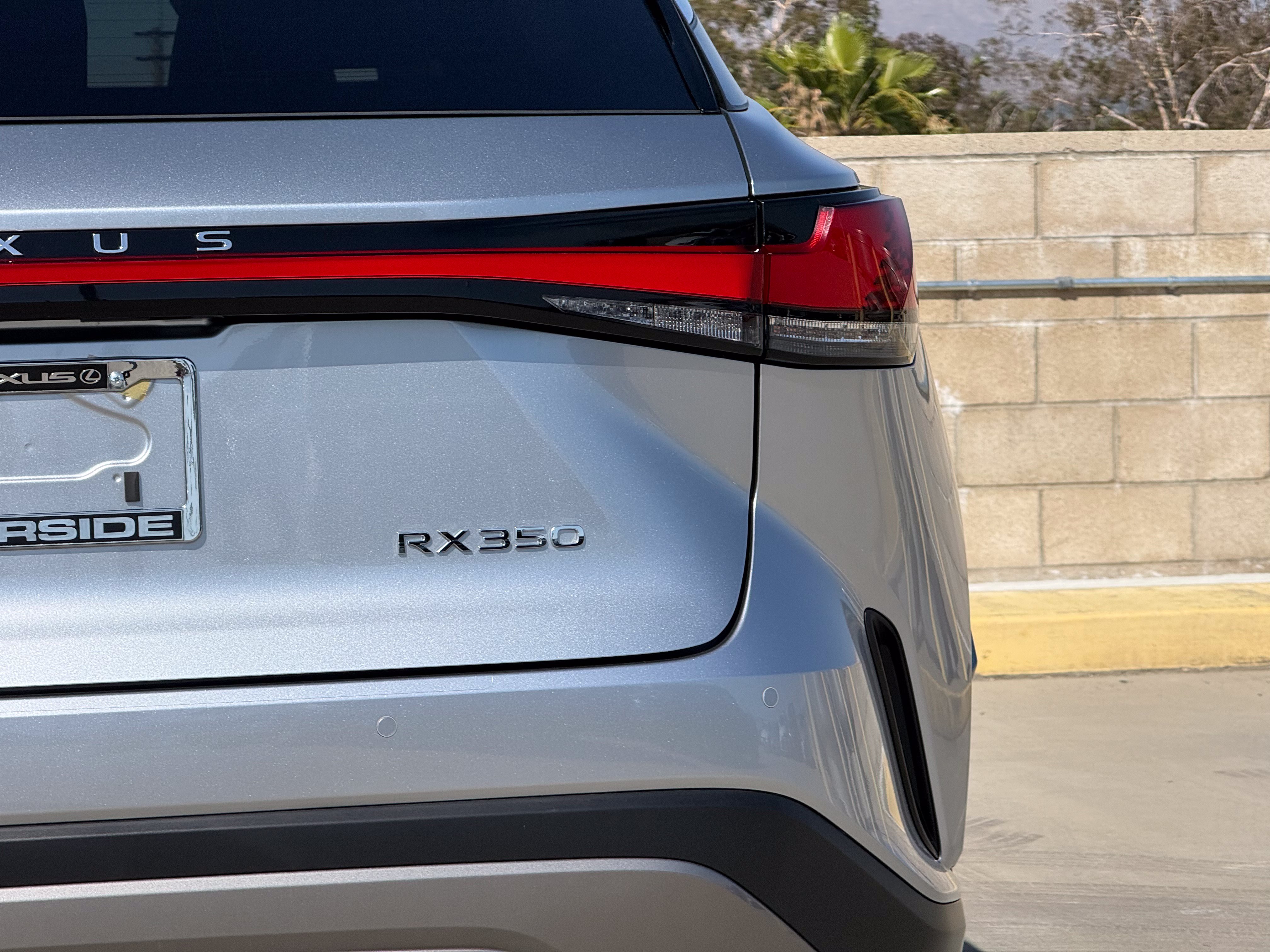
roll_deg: +0.8
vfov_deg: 12.3
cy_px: 476
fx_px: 4403
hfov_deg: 16.4
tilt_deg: -2.9
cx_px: 635
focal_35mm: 120
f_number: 2.8
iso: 50
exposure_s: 1/1866
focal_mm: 15.66
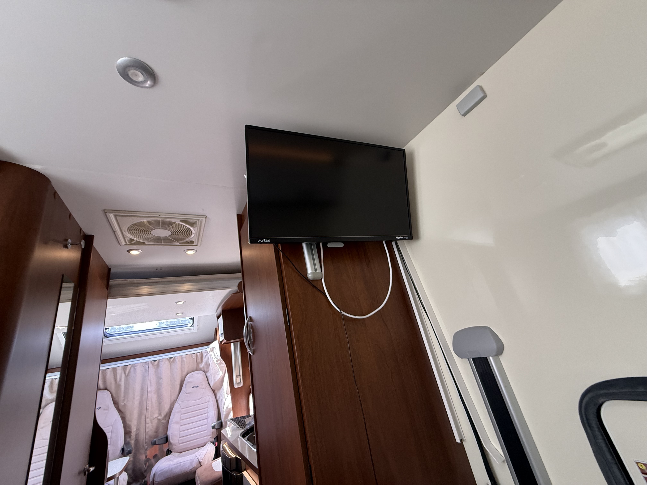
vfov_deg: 85.7
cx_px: 324
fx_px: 262
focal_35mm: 14
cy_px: 242
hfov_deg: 102.1
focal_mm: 2.22
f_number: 2.2
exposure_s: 1/99
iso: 200
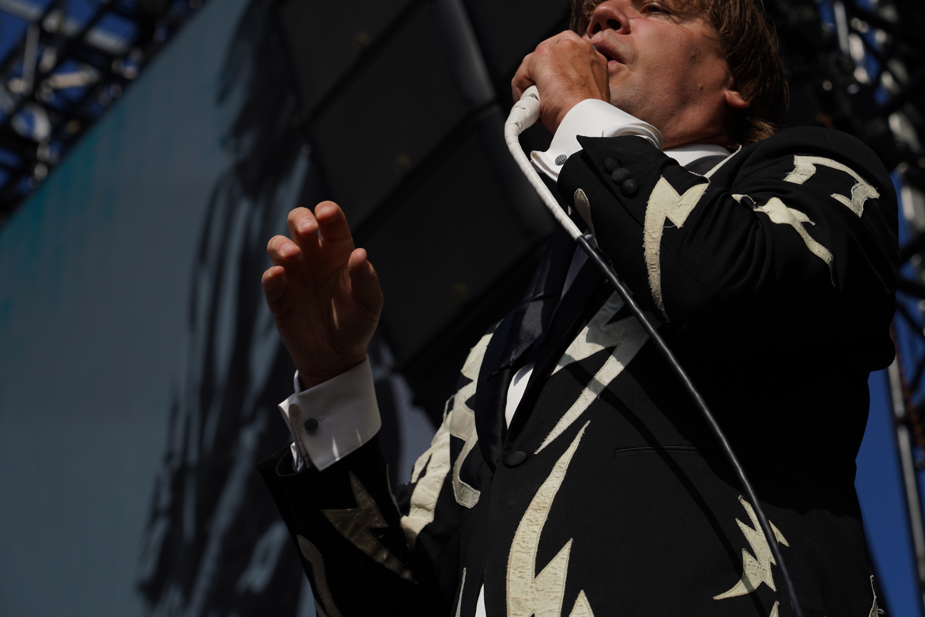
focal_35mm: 105
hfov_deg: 19.5
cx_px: 462
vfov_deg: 13.0
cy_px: 308
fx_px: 2698
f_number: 8
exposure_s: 1/800
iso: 100
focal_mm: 105
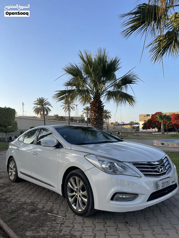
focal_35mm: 25
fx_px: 172
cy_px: 119
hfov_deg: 54.9
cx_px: 90
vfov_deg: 69.4
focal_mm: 5.1
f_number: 1.6
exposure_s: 1/1098
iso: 32
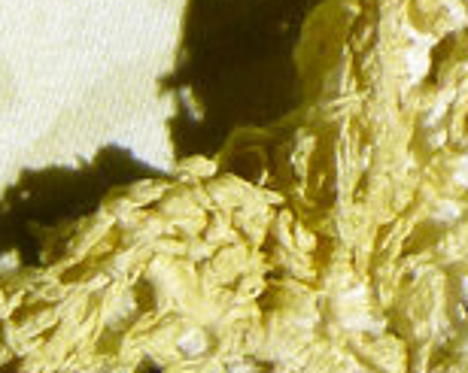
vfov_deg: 3.5
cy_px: 158
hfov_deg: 4.4
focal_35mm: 441
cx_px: -131
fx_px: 6104
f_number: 5
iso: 200
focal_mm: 10.4
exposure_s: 1/80
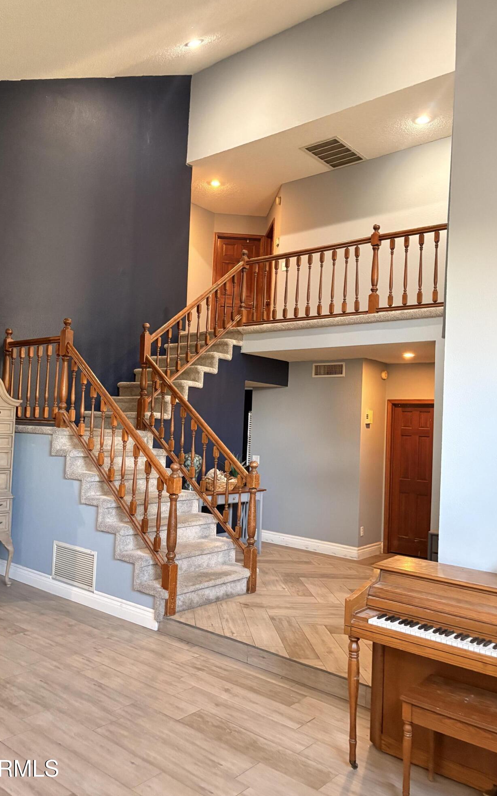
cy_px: 401
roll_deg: -2.3
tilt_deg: +3.7
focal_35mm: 28
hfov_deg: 44.5
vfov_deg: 66.5
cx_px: 226
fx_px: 607
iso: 500
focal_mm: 5.96
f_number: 1.6
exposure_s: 1/60
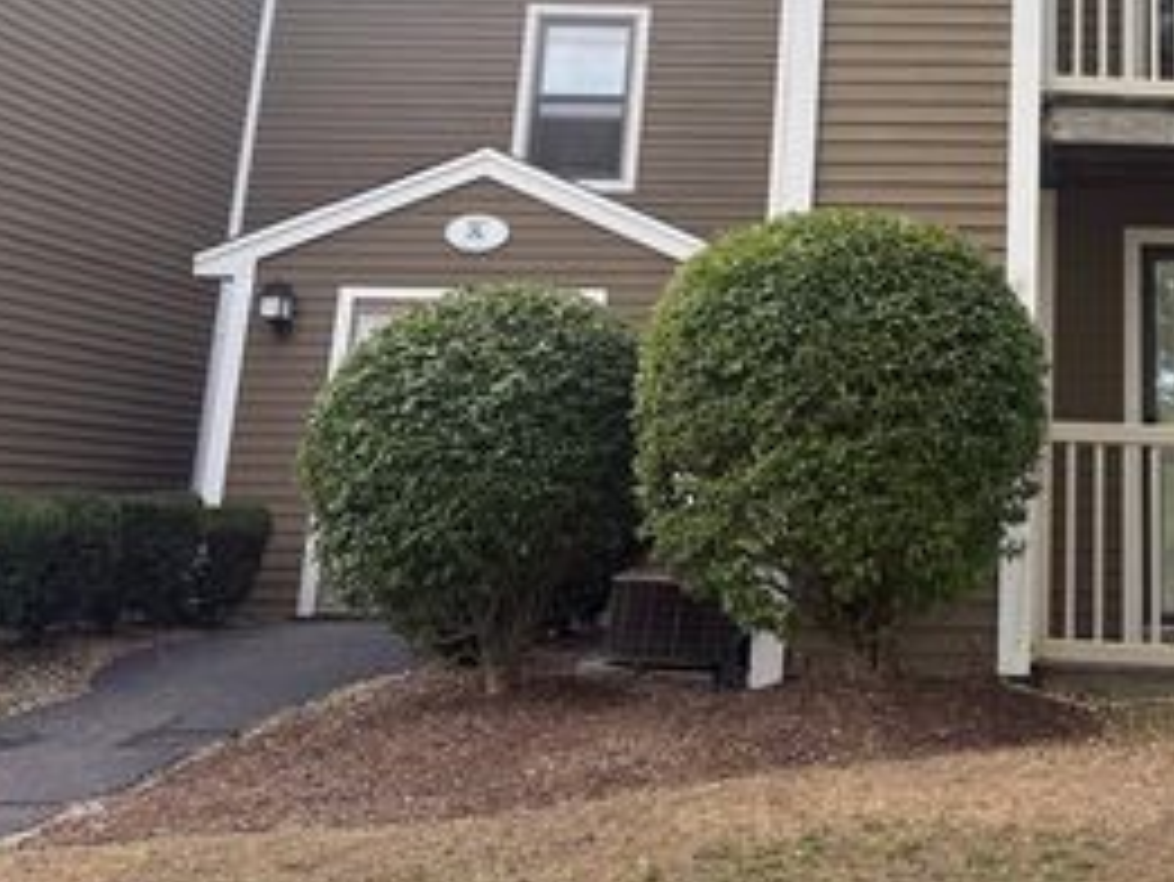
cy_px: 97
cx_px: 1062
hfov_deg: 38.3
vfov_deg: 30.2
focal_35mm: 46
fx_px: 1561
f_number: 1.78
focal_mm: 6.76
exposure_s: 1/528
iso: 100
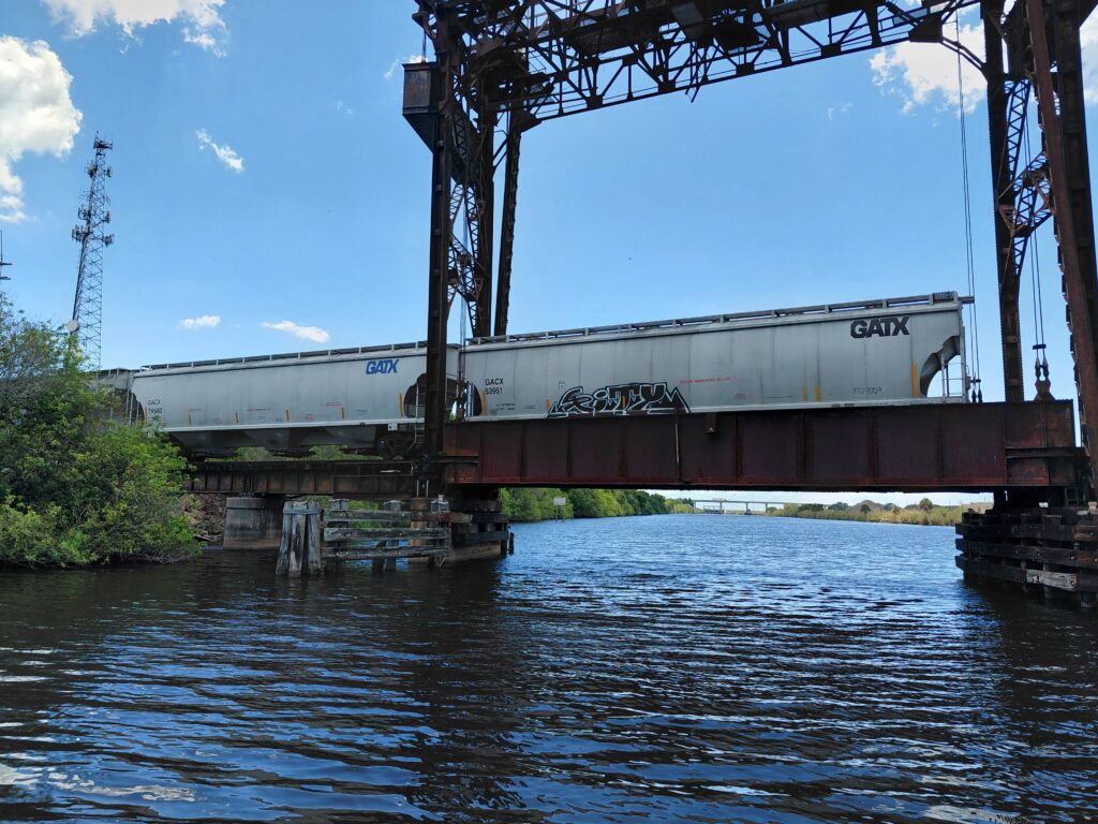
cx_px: 549
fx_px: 793
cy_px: 412
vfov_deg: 54.9
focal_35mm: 25
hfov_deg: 69.4
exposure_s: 1/1875
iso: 50
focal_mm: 4.69
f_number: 1.8
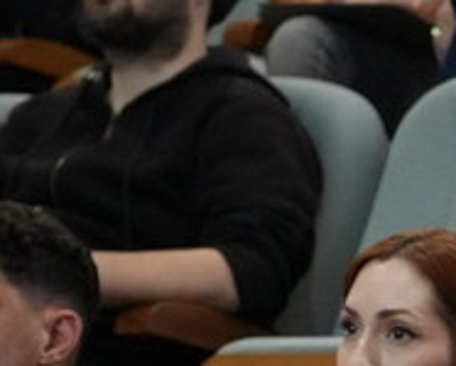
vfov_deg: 4.3
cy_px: 522
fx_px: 4848
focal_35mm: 359
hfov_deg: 5.3
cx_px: 780
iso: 8000
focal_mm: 74
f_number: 4
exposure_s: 1/160
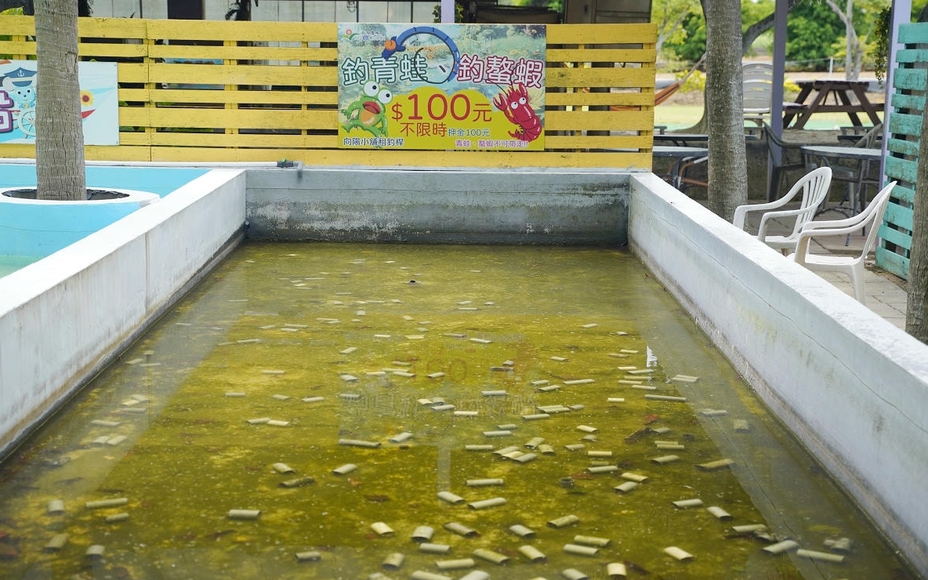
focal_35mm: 62
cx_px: 460
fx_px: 1568
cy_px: 278
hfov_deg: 33.0
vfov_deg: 21.0
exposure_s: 1/160
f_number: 4
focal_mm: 60
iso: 160
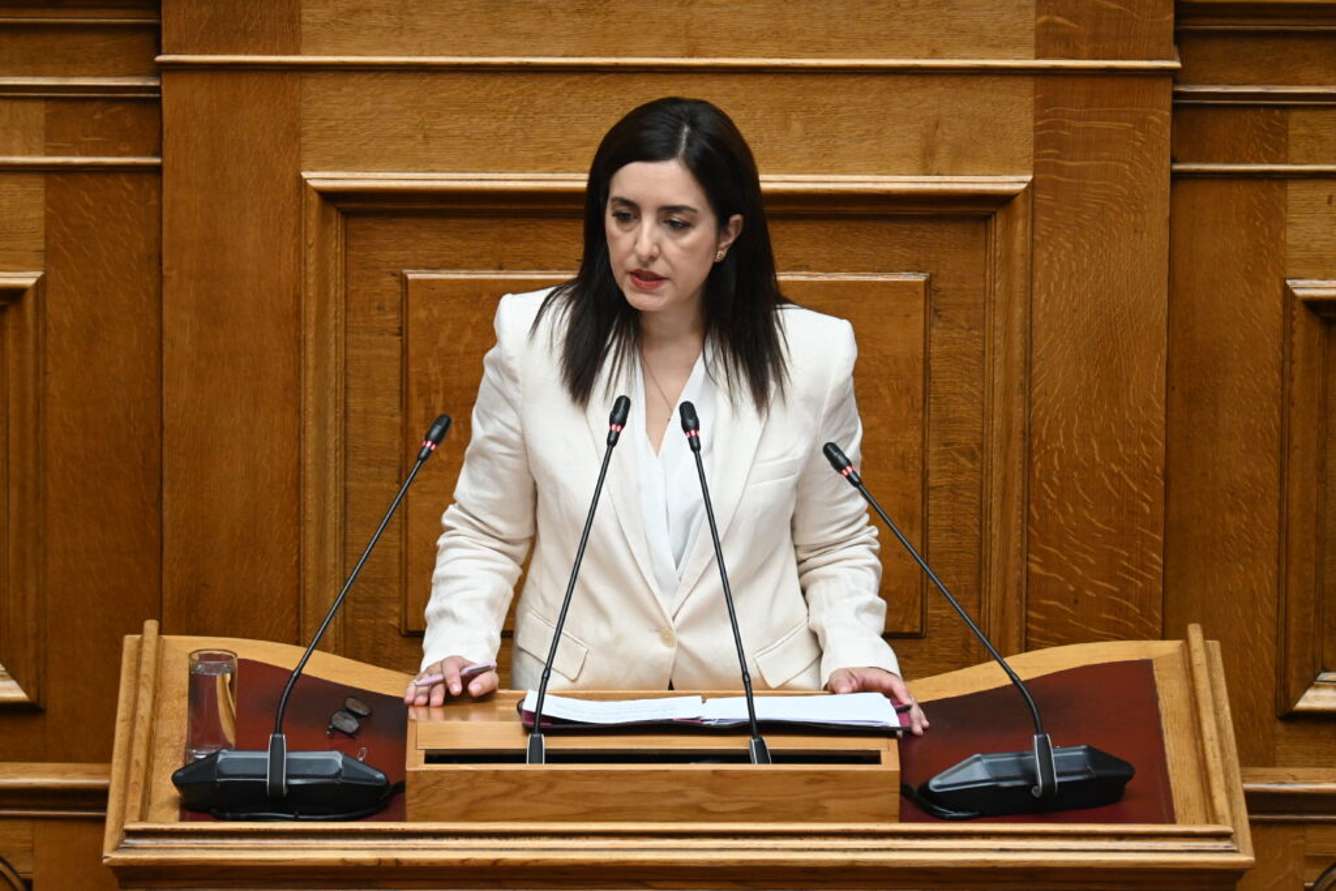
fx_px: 13918
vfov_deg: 3.7
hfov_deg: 5.5
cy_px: 446
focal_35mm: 375
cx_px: 668
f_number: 6.3
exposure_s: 1/250
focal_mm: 250
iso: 2500
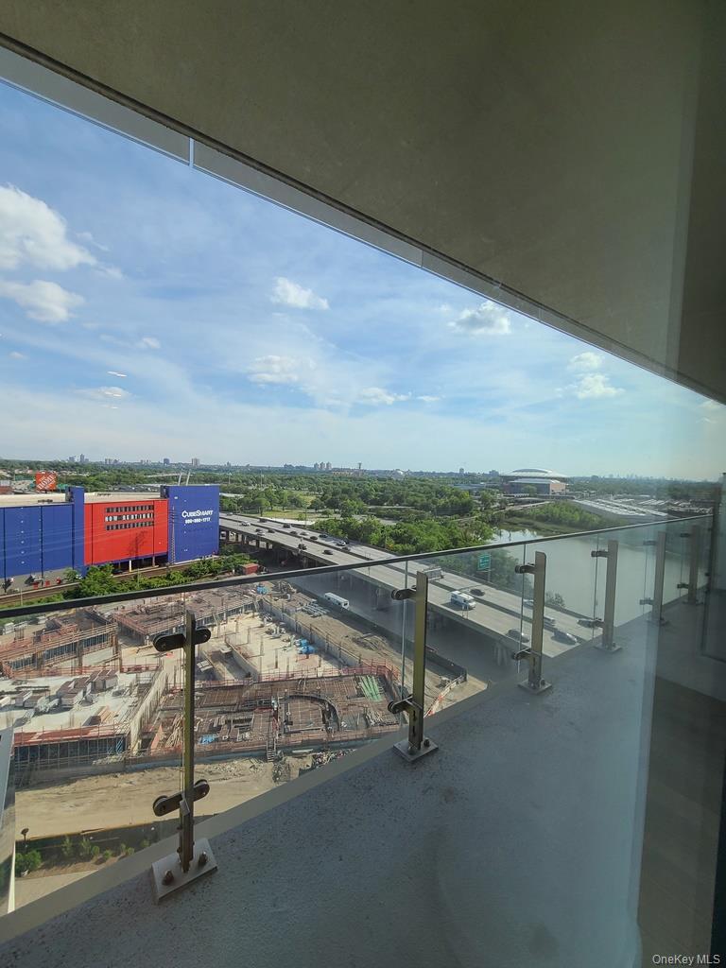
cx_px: 363
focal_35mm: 13
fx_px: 364
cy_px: 484
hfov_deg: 89.9
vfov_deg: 106.2
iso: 50
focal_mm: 2.2
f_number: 2.2
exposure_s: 1/1021
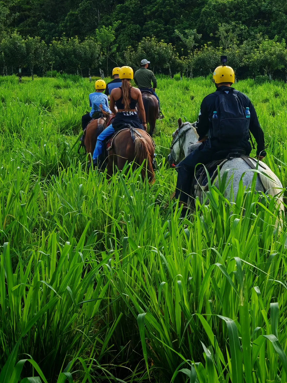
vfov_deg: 20.3
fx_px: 1061
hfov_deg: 15.4
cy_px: 90
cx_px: 191
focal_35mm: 96
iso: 50
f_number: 1.9
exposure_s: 1/680
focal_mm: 6.67
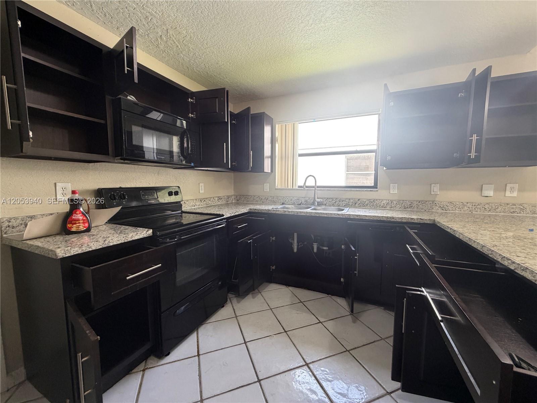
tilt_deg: -4.3
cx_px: 268
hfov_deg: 102.1
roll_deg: -0.1
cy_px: 202
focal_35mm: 14
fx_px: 217
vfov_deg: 85.7
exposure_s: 1/120
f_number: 2.2
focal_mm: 2.22
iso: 320
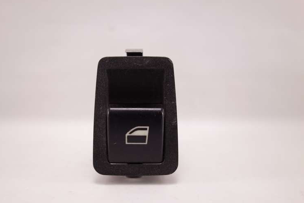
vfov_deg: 42.3
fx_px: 262
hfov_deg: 60.2
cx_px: 141
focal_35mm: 31
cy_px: 109
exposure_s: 1/100
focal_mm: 10.4
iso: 125
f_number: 2.2
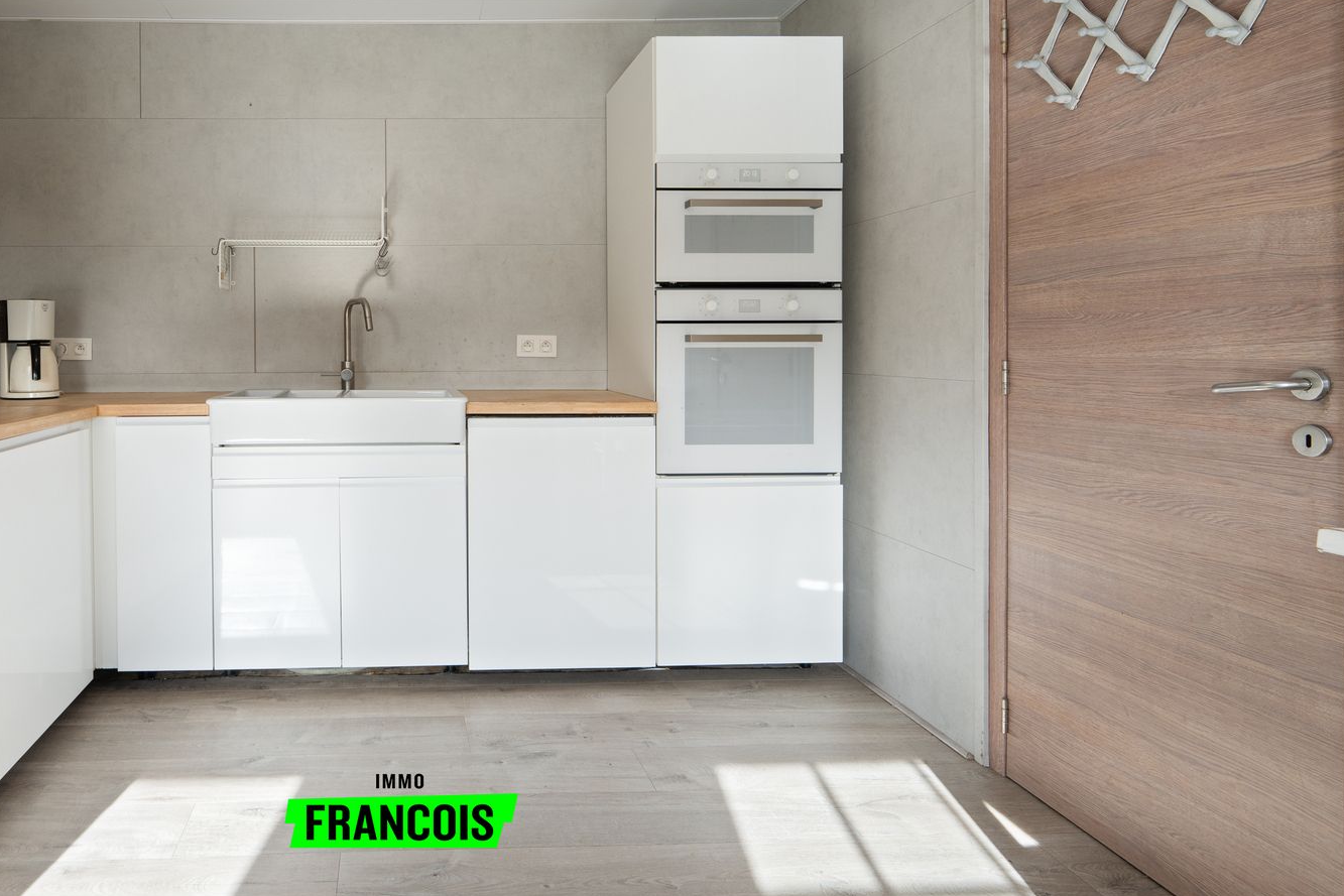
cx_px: 406
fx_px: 784
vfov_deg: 59.0
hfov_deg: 77.5
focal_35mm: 21
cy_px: 354
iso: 250
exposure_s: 1/20
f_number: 9
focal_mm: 14
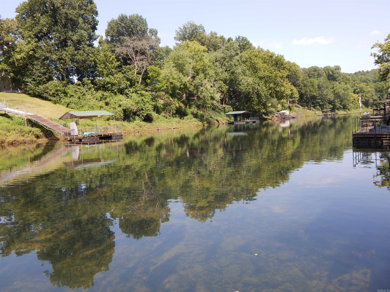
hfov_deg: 58.4
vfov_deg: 45.4
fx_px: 349
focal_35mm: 31
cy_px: 146
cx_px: 195
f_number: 3.2
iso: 125
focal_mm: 5.6
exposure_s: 1/640
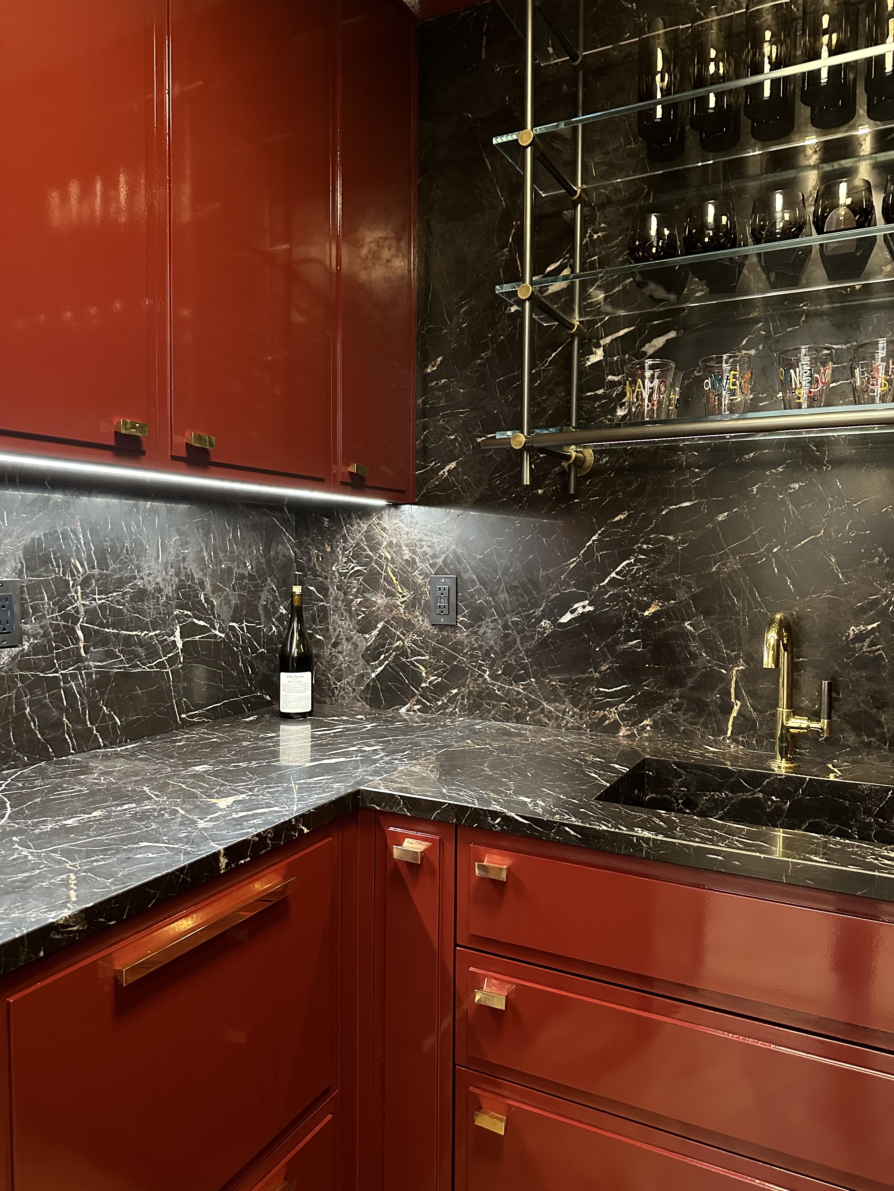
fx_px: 826
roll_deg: -0.6
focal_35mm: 24
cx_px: 447
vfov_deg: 71.6
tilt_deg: -3.0
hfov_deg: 56.8
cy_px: 596
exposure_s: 1/30
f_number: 1.78
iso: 1000
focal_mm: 6.86
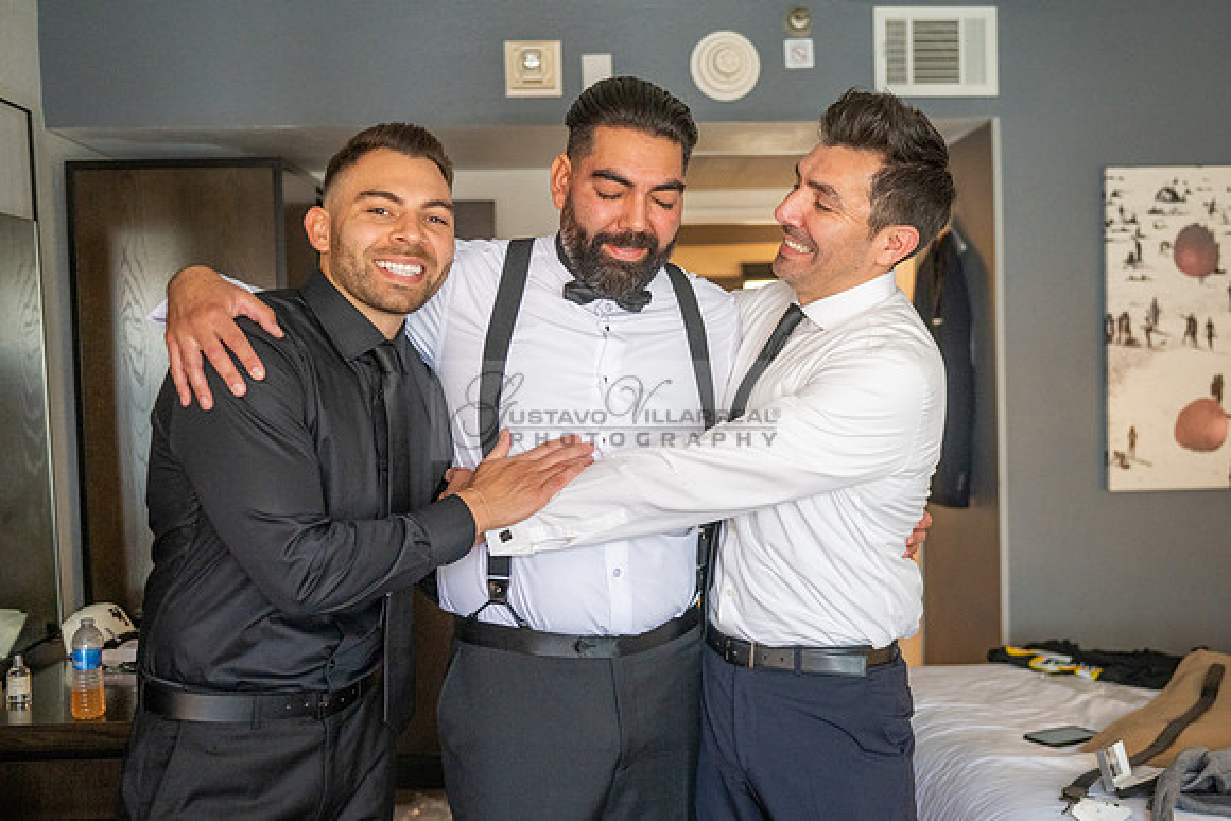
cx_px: 684
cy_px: 423
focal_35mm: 42
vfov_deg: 31.7
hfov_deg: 46.1
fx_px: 1445
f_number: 3.2
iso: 1250
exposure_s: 1/160
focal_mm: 38
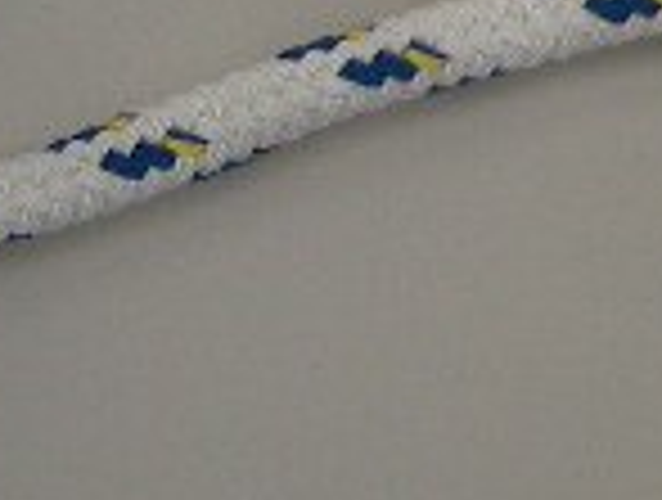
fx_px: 2914
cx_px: 1301
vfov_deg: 9.6
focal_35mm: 152
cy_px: -171
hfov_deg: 11.7
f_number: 2.6
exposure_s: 1/60
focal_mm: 5.8
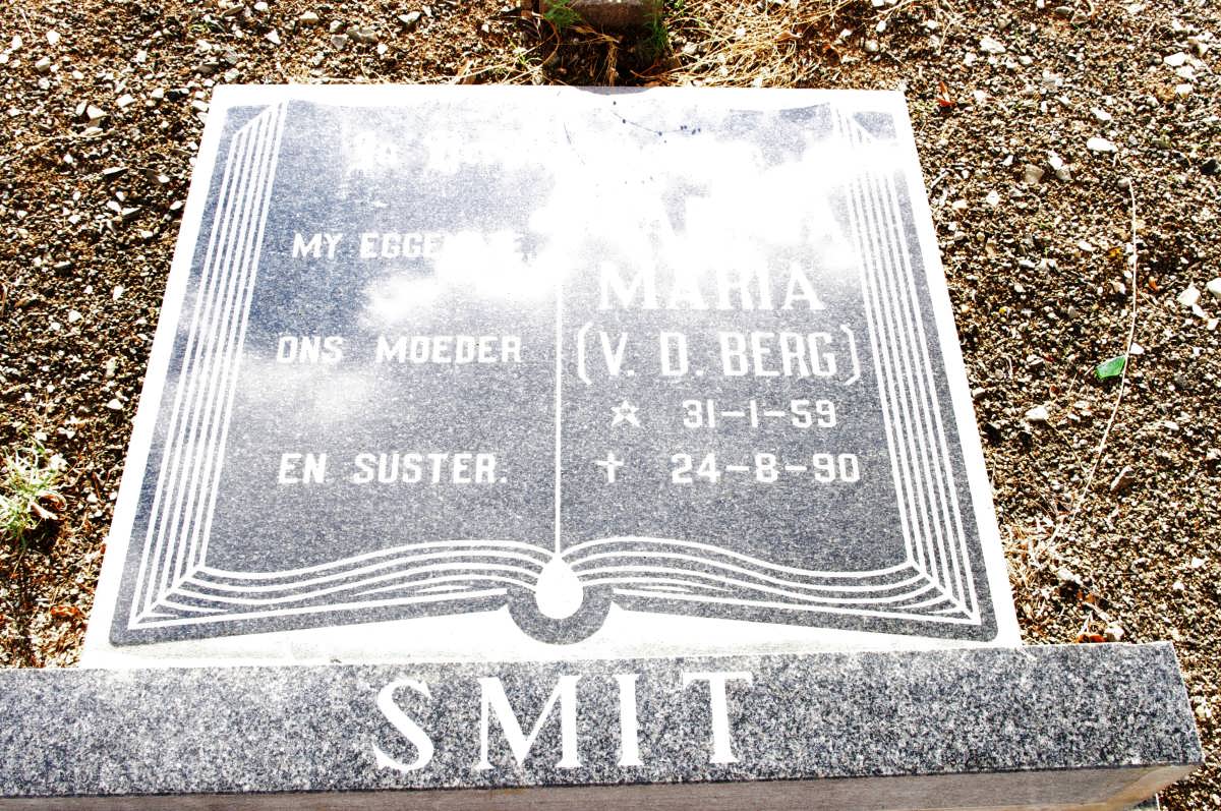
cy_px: 406
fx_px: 1219
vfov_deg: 36.8
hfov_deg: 53.2
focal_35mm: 36
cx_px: 610
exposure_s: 1/125
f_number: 11
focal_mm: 24.38
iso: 800
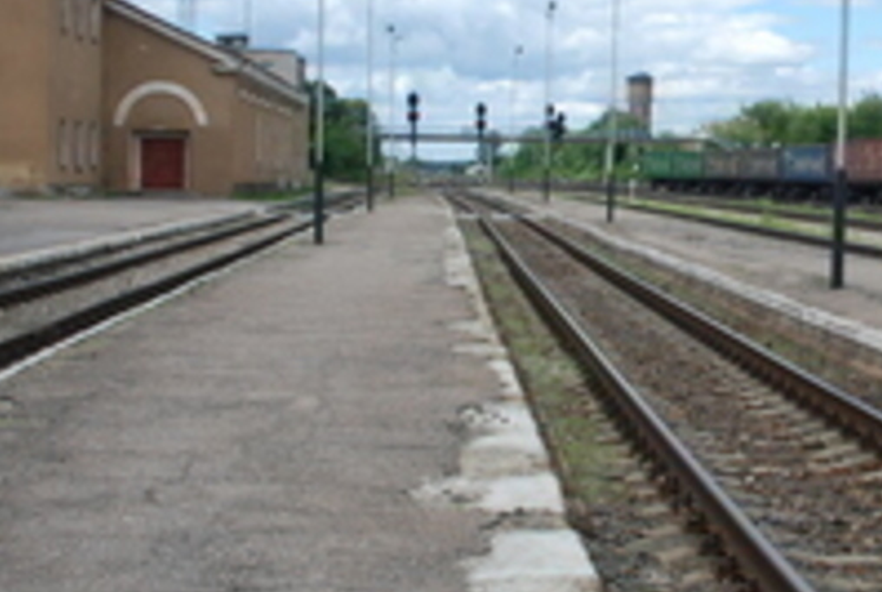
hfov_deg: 28.1
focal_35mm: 68
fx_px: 1669
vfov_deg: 20.1
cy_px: 212
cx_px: 847
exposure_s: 1/1500
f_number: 5.6
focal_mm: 18
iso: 500
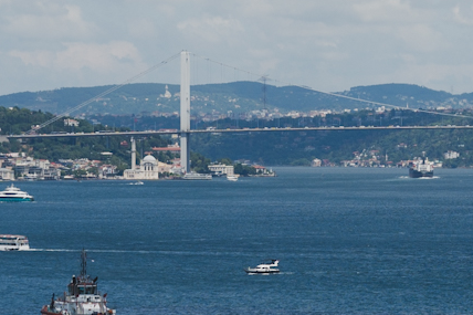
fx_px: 3533
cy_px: 261
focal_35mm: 269
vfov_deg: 5.1
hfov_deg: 7.6
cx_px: 554
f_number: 4
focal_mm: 60
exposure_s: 1/2000
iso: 125
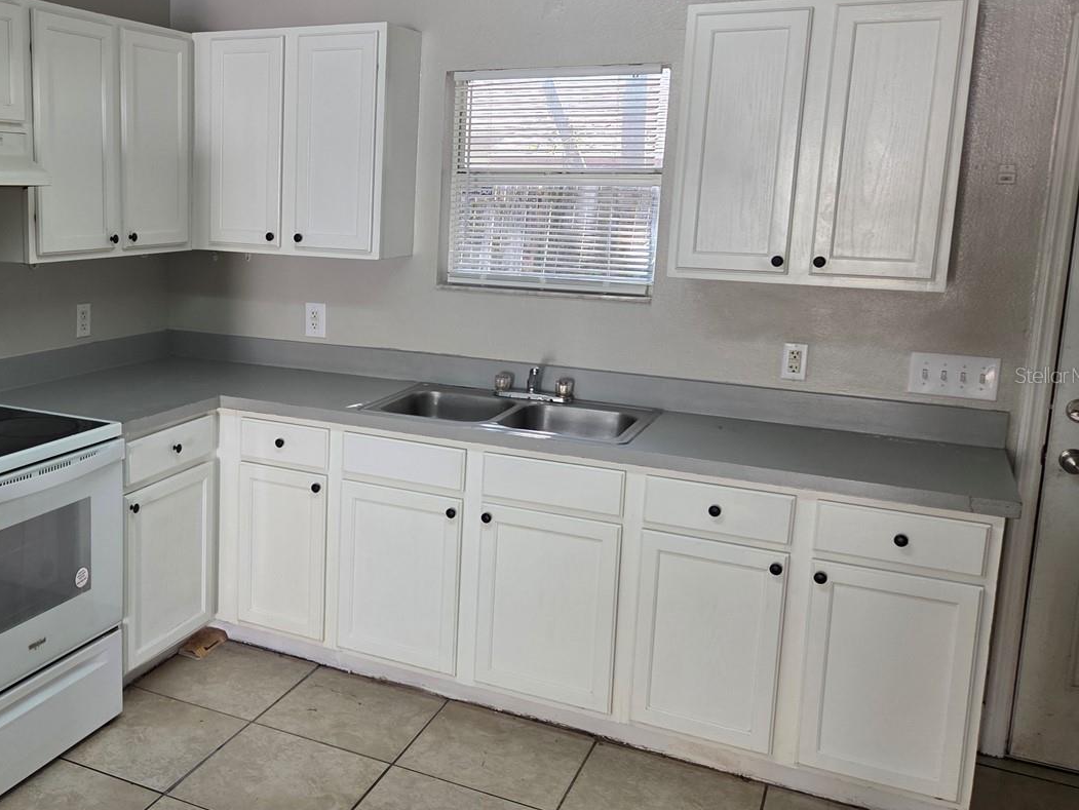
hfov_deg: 50.8
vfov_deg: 40.7
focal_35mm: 35
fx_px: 1091
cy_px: 375
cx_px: 291
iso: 160
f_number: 1.8
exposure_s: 1/120
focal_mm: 5.4
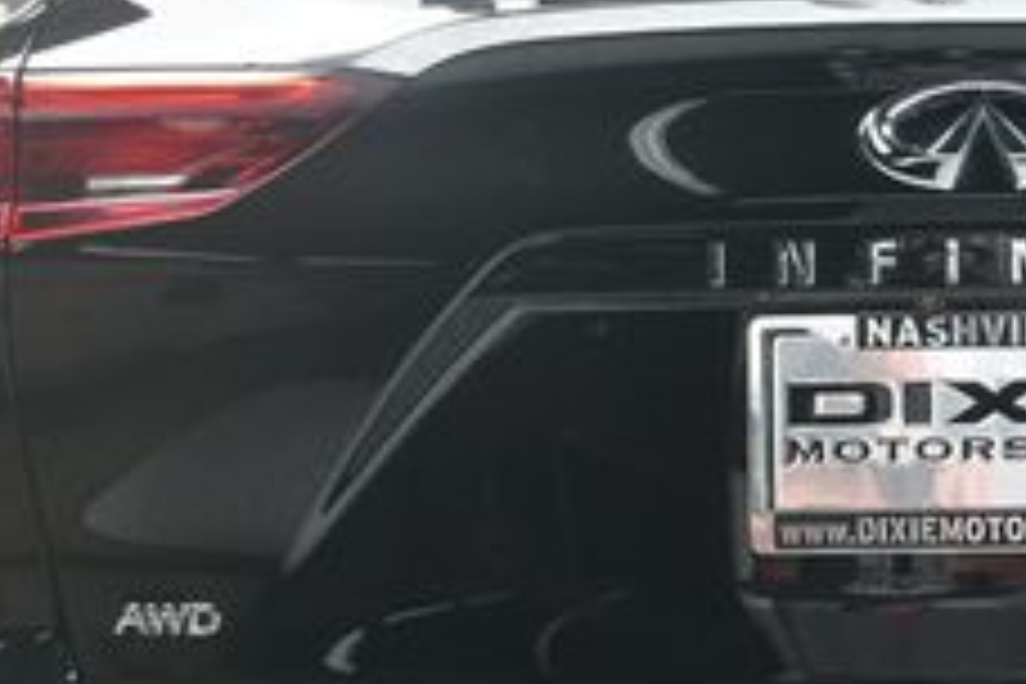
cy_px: 459
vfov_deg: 13.5
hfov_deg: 19.8
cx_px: 958
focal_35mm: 101
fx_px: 2878
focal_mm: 24
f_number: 6.3
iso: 100
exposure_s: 1/160
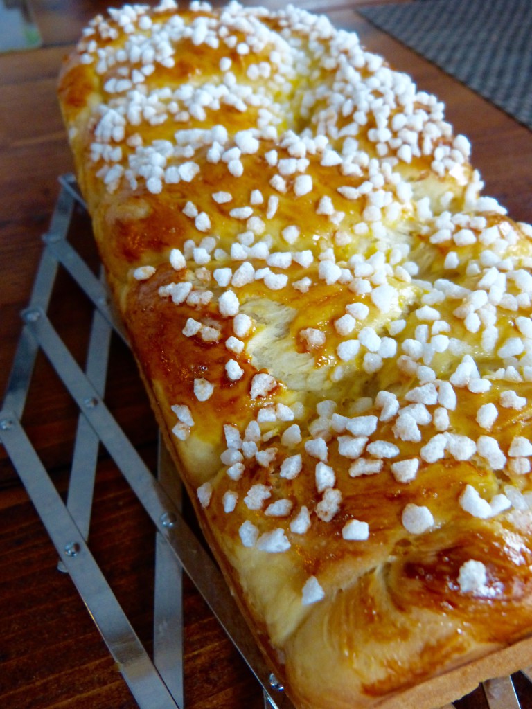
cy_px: 354
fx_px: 635
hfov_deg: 45.4
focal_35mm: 31
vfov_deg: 58.4
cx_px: 266
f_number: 2.9
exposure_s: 1/20
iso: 400
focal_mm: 5.2
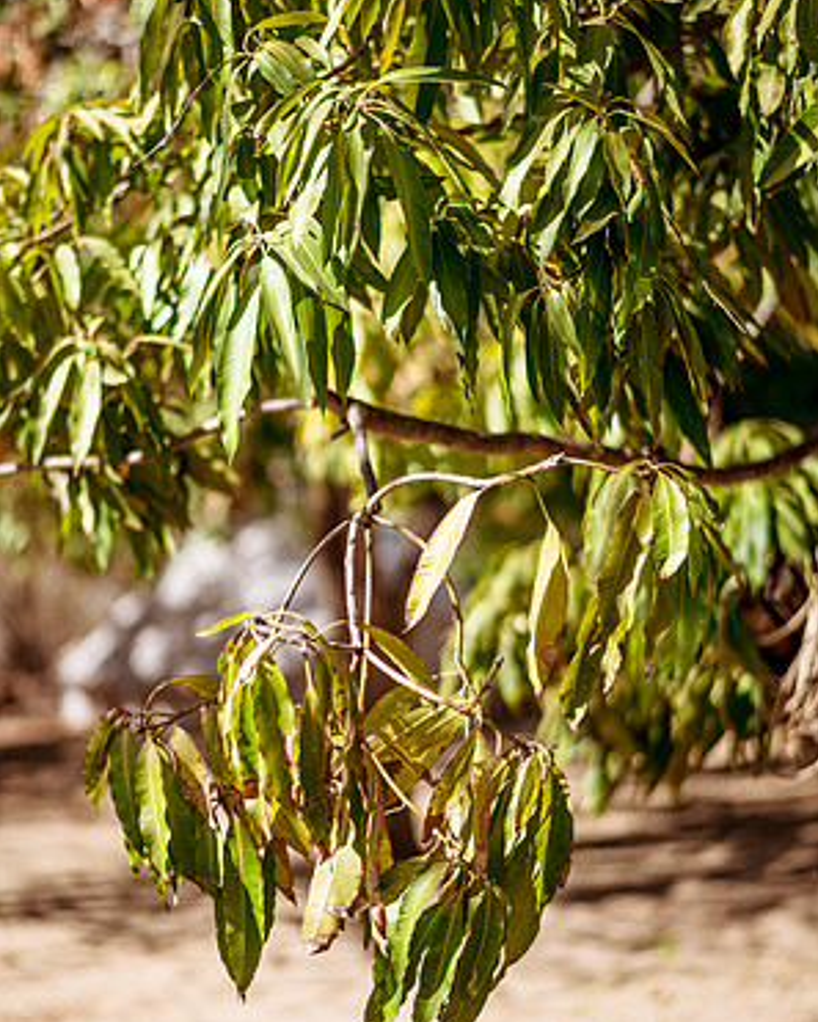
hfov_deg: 23.2
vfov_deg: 28.7
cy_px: 534
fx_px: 1996
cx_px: 410
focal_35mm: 66
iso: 125
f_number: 1.4
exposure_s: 1/6400
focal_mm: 58
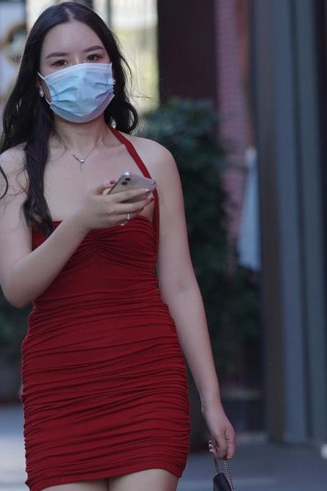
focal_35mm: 497
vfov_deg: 4.1
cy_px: 203
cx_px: 120
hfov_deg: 2.8
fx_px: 6775
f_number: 3.5
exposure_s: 1/640
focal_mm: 135
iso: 500
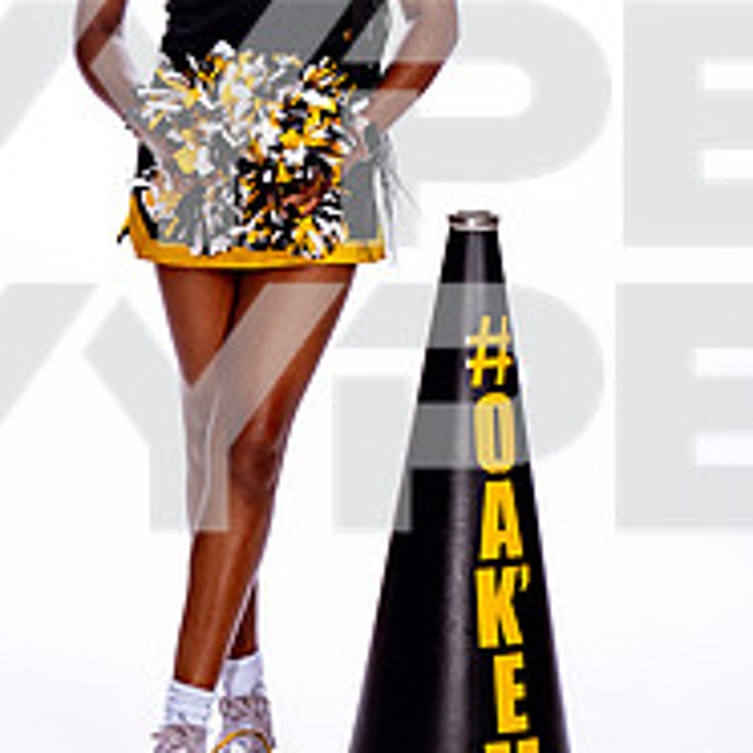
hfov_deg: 12.1
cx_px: 296
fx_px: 3544
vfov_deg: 12.1
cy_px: 126
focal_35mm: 144
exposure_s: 1/250
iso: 100
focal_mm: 70
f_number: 5.6
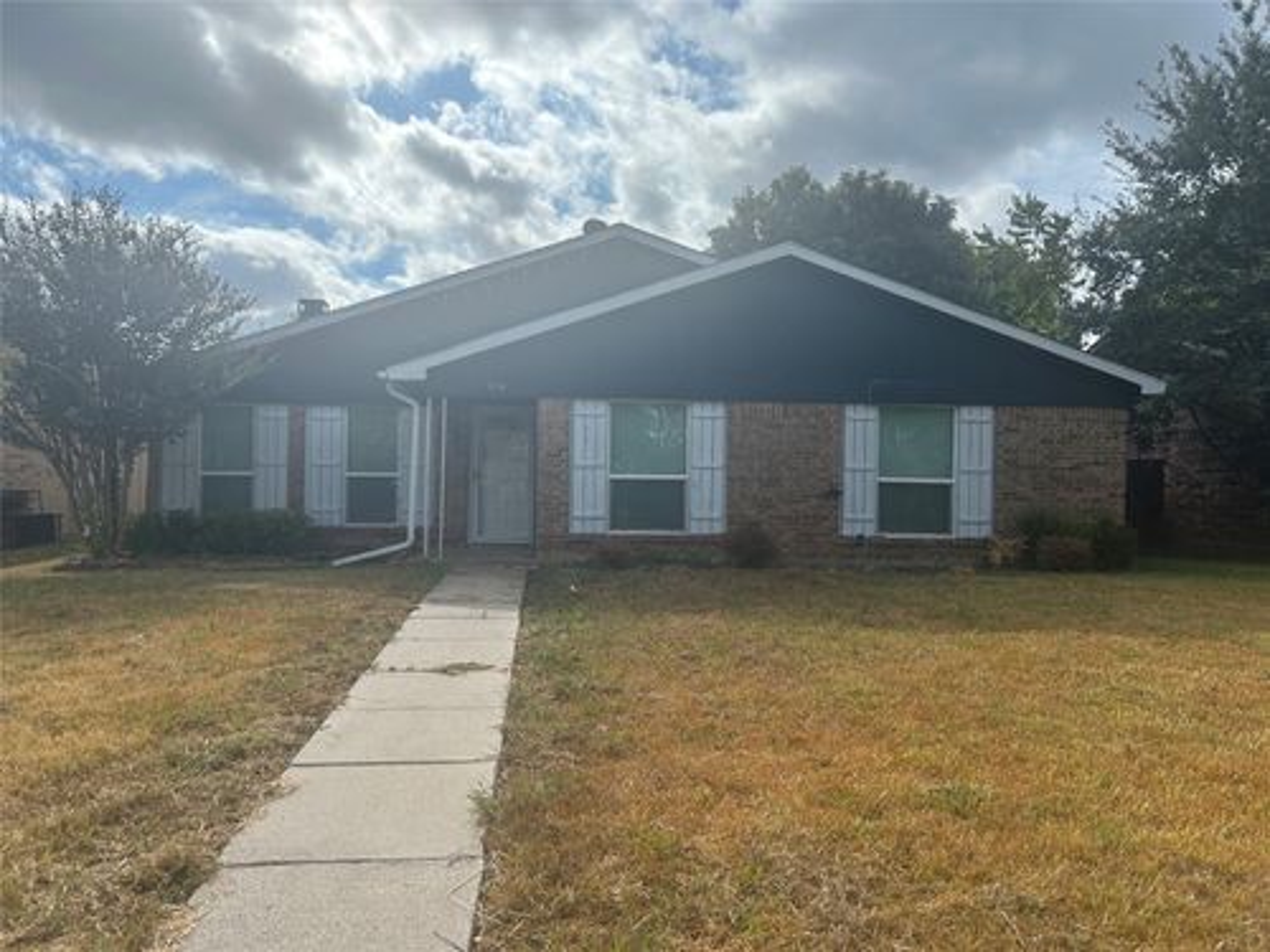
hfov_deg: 67.3
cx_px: 635
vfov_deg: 53.1
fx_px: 954
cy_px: 476
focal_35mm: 26
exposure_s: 1/6211
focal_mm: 5.7
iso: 50
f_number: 1.5
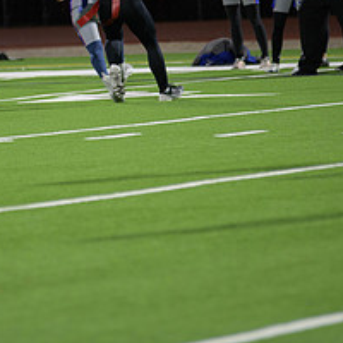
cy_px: 18
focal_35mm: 493
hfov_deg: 3.6
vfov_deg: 3.6
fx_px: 5527
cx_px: 75
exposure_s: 1/200
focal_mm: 200
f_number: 2.8
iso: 1000
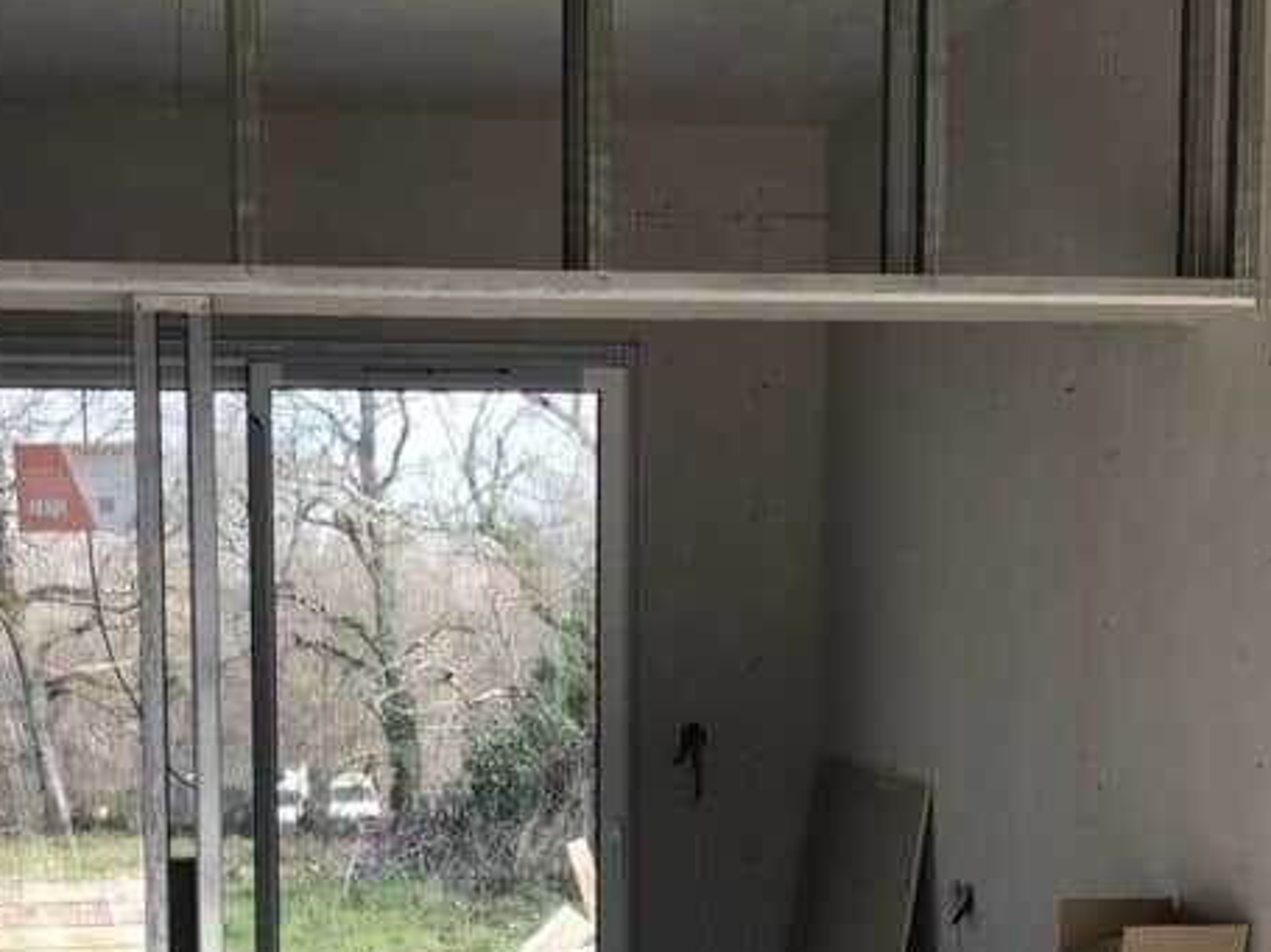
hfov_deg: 30.7
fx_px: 2313
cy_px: 835
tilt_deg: -6.1
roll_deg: +1.4
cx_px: 517
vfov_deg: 22.8
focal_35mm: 63
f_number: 1.8
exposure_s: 1/258
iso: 20
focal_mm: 3.99
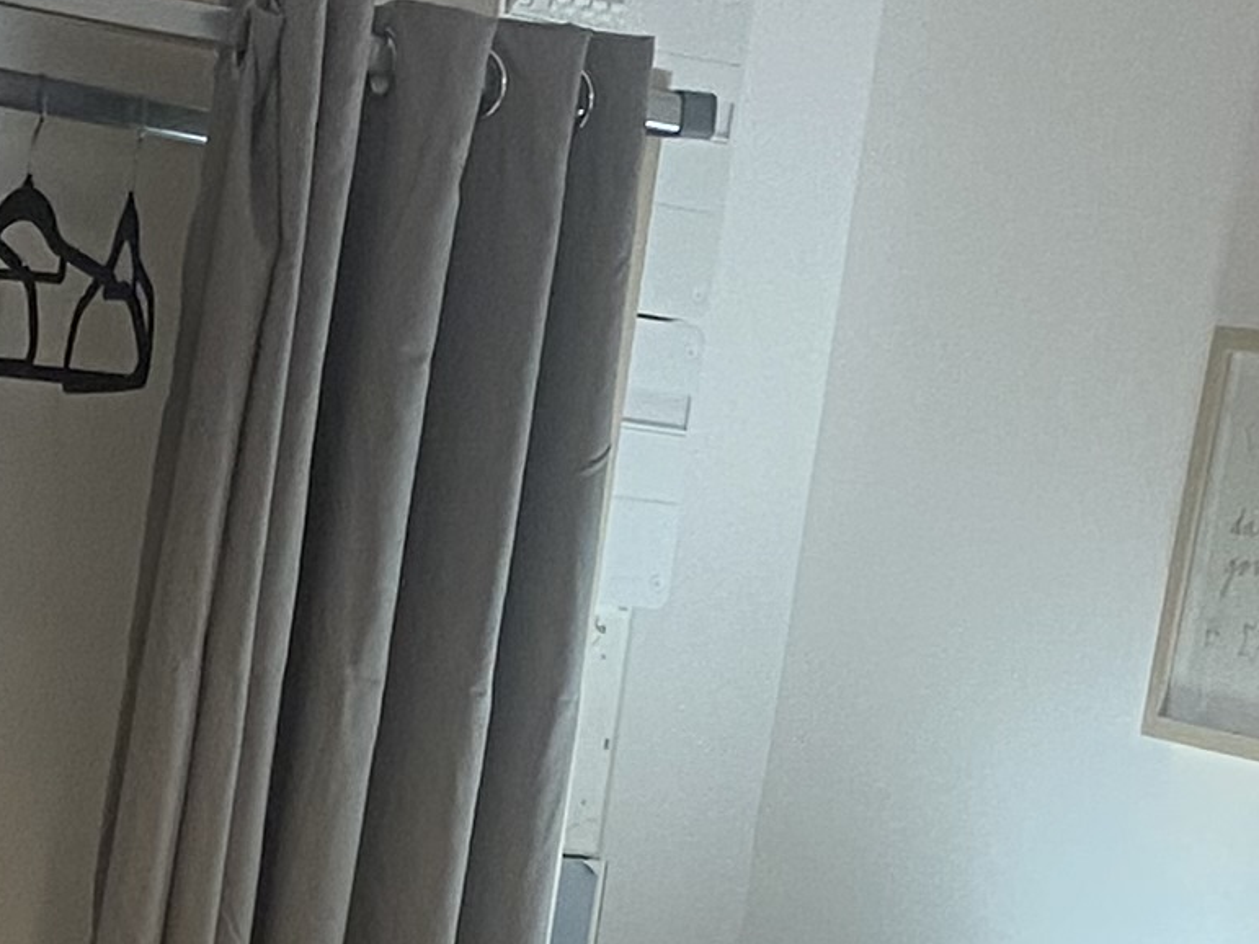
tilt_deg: -8.9
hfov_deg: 14.5
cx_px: 318
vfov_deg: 10.6
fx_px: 4946
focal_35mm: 136
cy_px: 1338
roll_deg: -8.5
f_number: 1.8
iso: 160
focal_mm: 4.25
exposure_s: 1/50
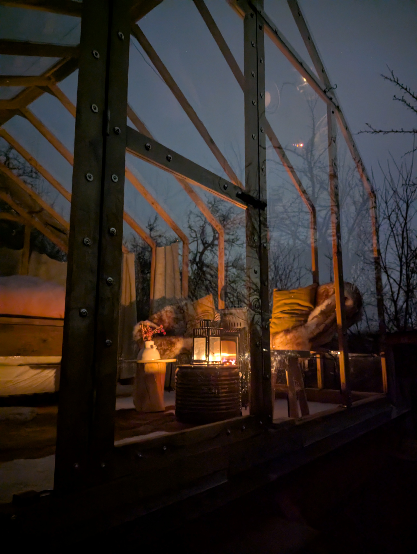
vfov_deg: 71.5
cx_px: 208
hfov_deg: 56.9
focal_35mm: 24
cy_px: 277
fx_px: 385
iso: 3355
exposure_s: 1/3
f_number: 1.85
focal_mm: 6.81
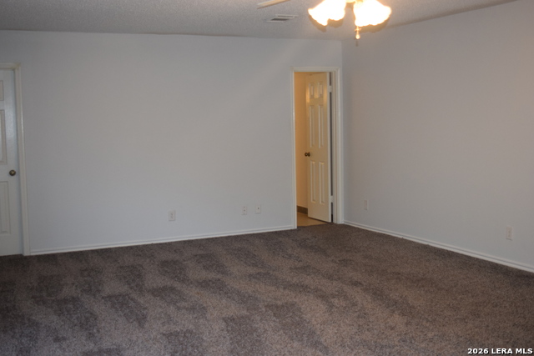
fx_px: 645
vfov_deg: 30.9
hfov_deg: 45.0
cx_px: 267
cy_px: 178
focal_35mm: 44
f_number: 4.5
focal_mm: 29
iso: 800
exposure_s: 1/80
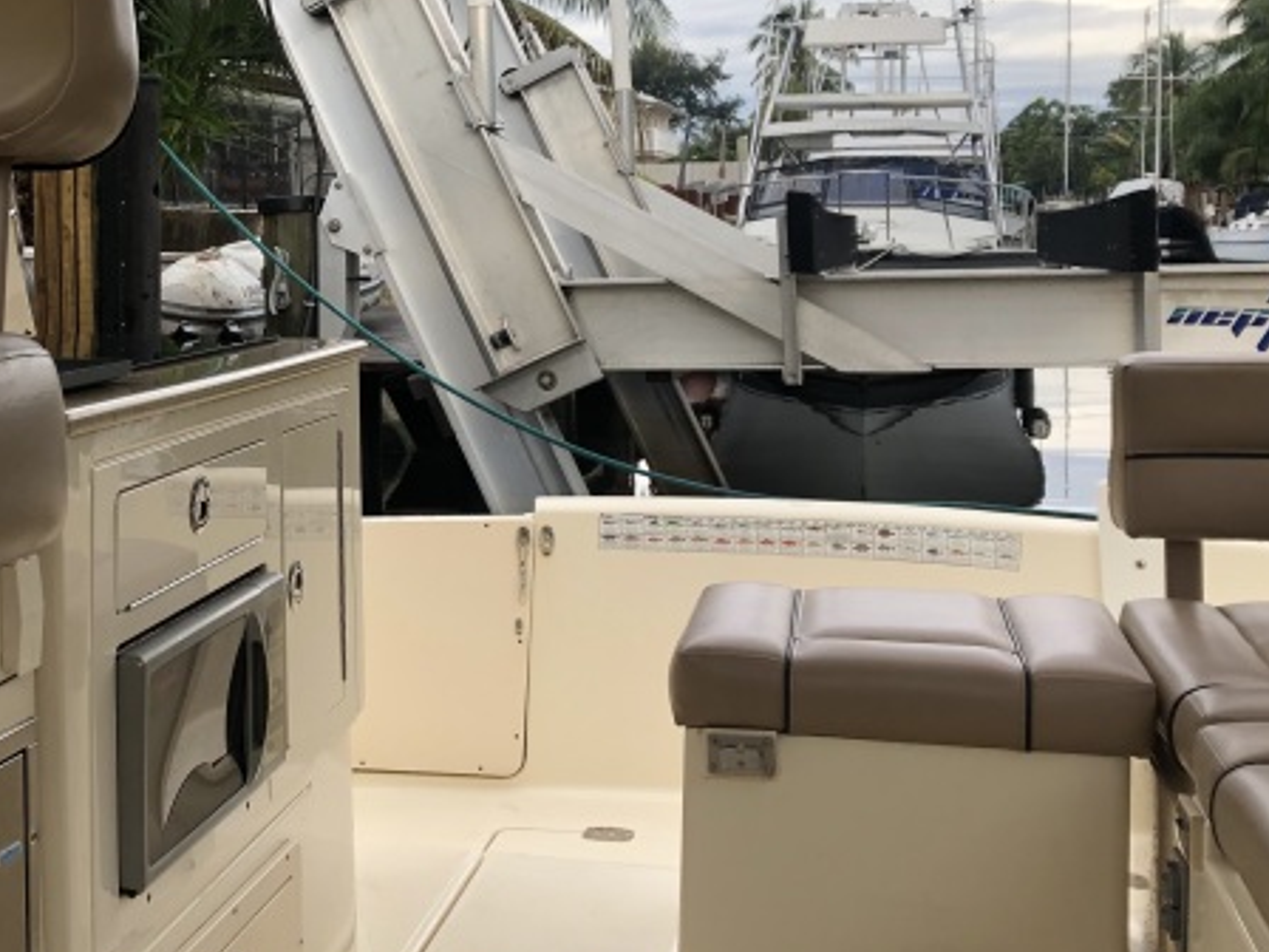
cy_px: 298
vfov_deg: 28.9
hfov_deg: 37.3
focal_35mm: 50
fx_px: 1833
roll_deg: +0.1
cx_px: 329
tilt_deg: -3.7
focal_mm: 3.99
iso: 20
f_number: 1.8
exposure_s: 1/458
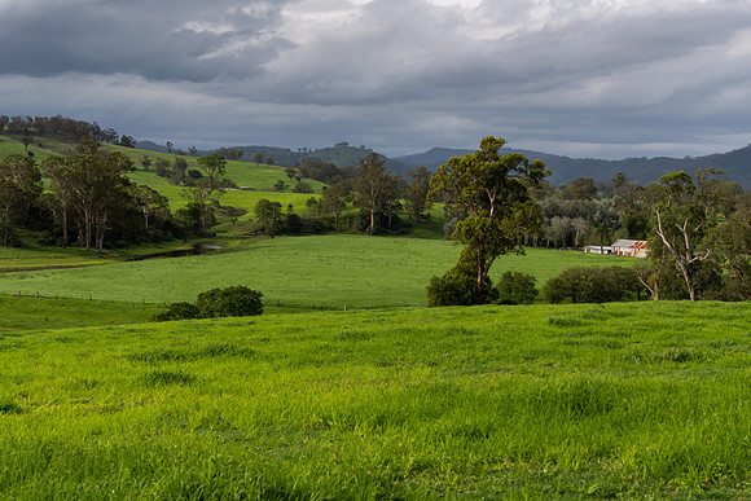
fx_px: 1095
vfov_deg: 25.8
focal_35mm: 52
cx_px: 376
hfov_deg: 37.8
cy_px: 250
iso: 100
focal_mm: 35
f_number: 8
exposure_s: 1/250
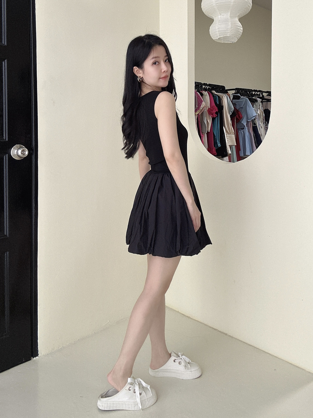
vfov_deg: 73.9
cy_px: 209
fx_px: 277
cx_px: 156
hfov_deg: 58.9
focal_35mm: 23
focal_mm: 2.69
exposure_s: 1/60
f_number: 1.9
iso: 80
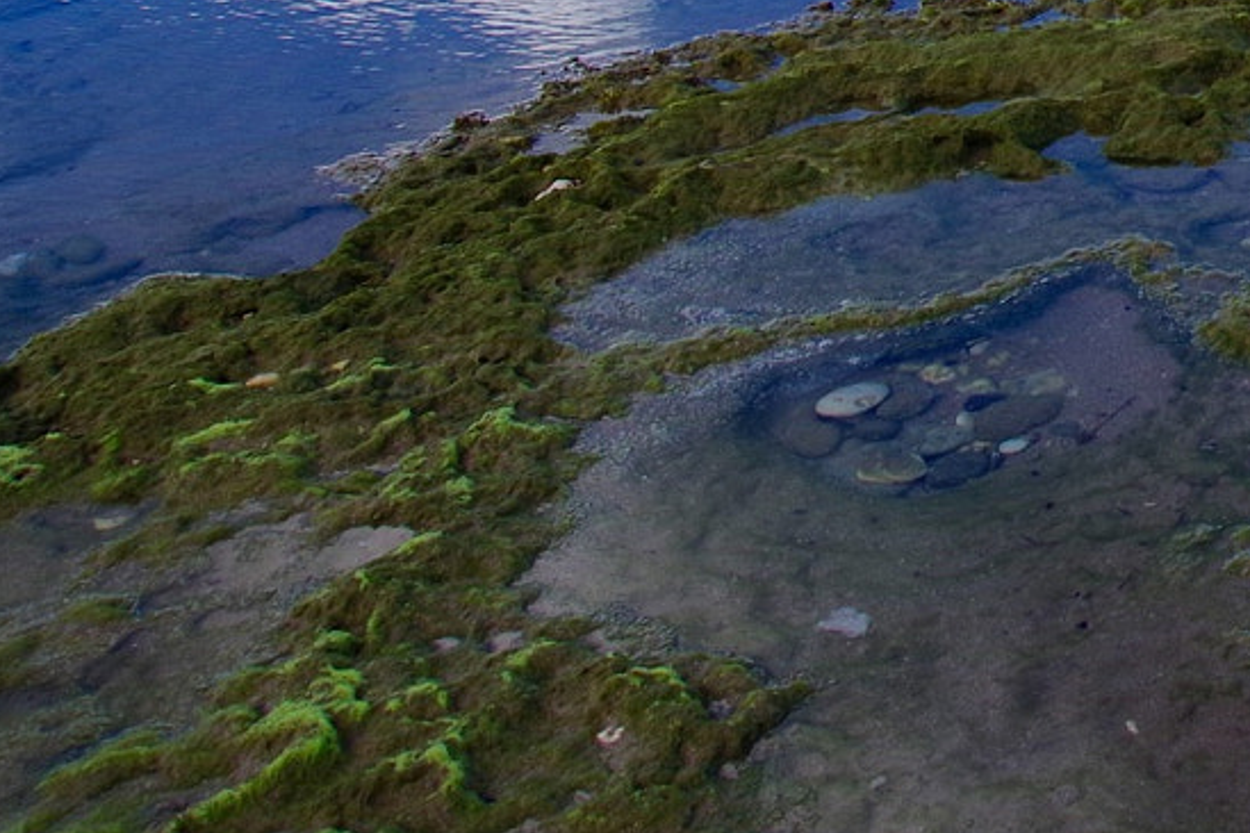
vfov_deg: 20.3
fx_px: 1944
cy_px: -464
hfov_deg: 29.3
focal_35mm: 56
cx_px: 1594
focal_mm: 10
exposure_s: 1/800
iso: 200
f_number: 5.6
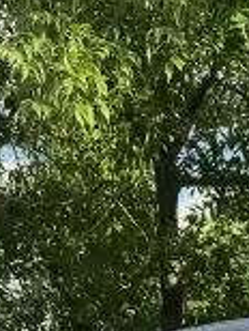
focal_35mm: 127
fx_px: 1215
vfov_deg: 11.9
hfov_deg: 11.1
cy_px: 837
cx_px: 416
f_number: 1.8
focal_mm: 5.4
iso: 80
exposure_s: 1/1776
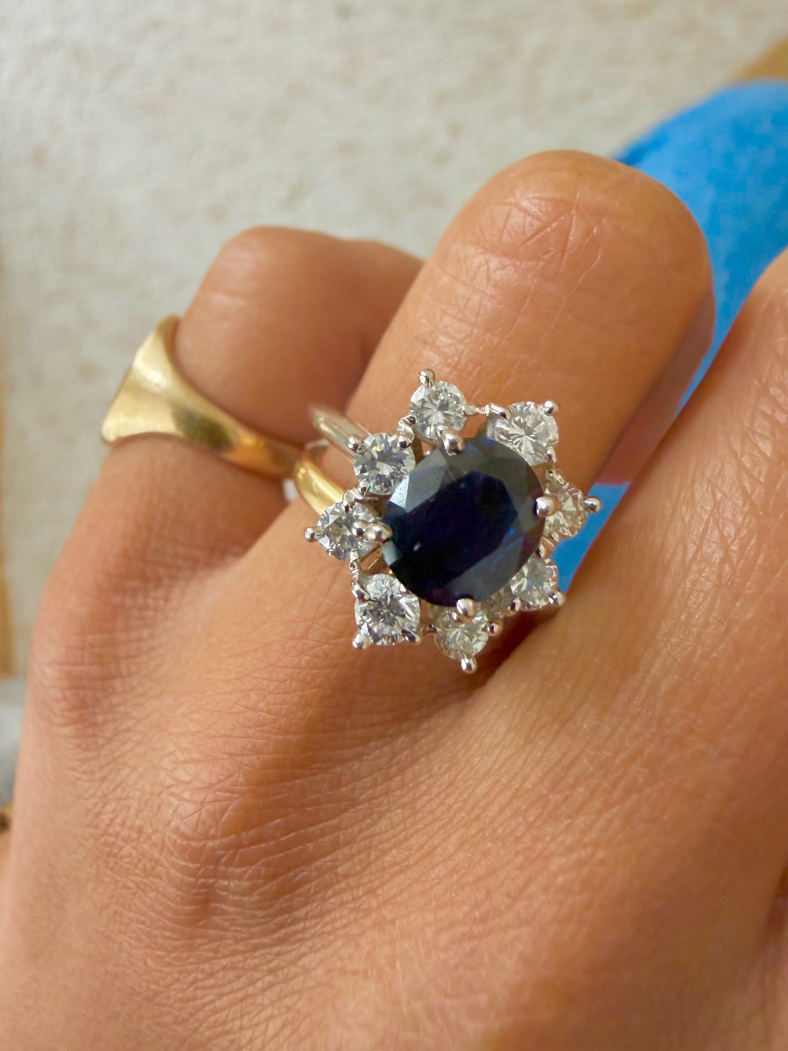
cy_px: 526
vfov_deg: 71.6
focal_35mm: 24
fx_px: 728
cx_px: 394
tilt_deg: -85.5
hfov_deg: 56.8
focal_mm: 2.22
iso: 250
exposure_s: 1/121
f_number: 2.2
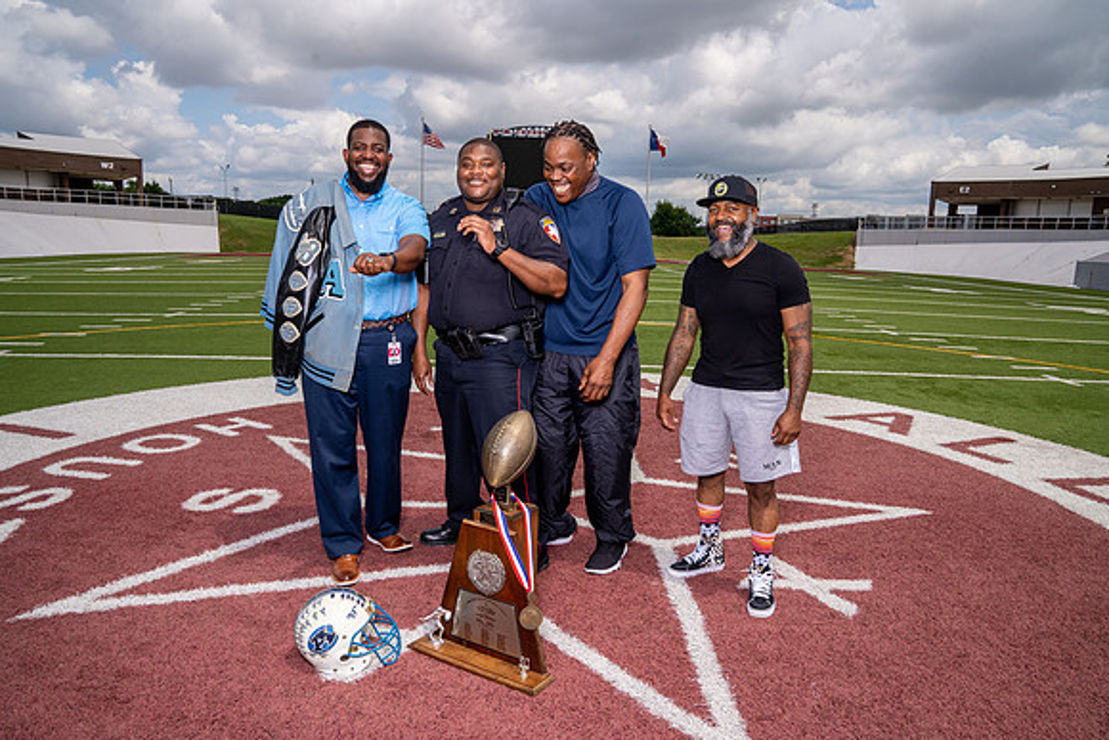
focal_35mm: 24
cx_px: 554
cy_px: 370
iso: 125
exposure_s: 1/200
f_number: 11
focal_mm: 24
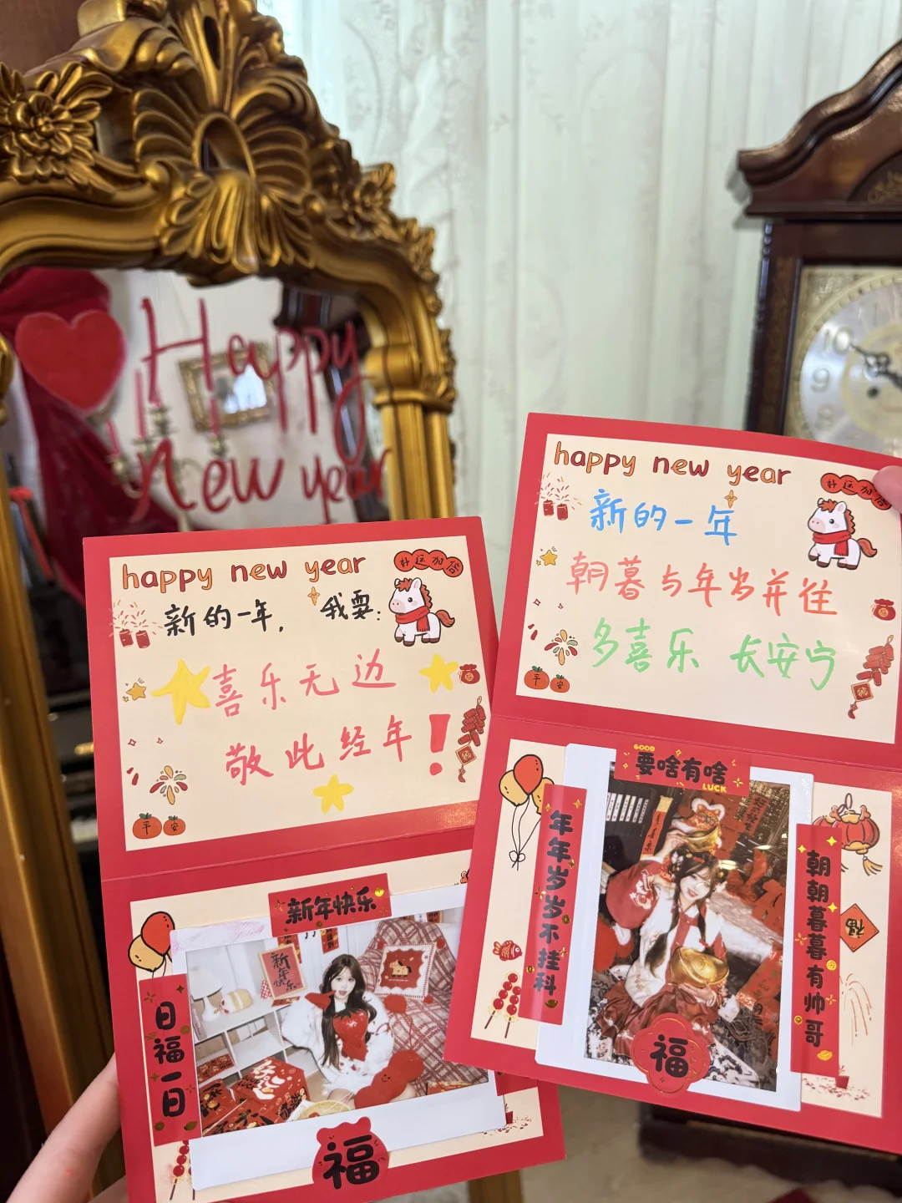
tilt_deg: -15.9
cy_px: 602
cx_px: 451
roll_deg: -0.8
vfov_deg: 71.6
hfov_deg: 56.8
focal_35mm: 24
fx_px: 834
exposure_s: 1/50
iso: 250
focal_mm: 6.76
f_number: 1.78
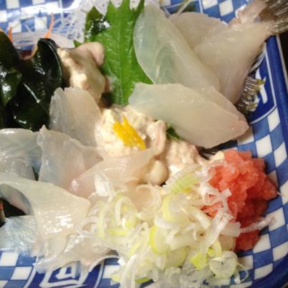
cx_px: 89
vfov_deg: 34.0
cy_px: 121
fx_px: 471
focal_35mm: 50
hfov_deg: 33.6
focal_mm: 4.28
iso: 80
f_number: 2.4
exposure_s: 1/20
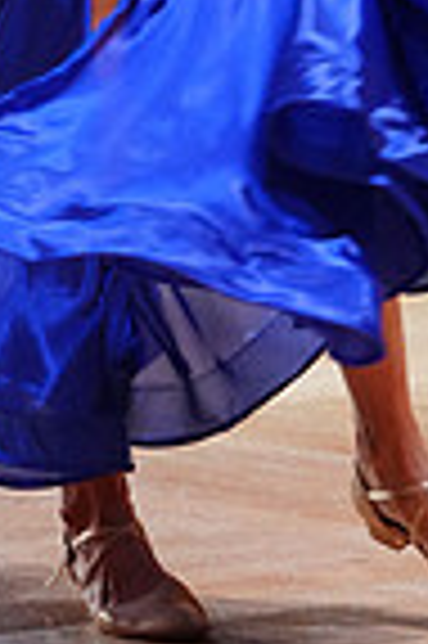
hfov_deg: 4.8
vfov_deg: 7.1
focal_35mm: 284
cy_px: -410
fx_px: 5077
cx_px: -273
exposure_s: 1/250
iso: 2500
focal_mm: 70
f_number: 4
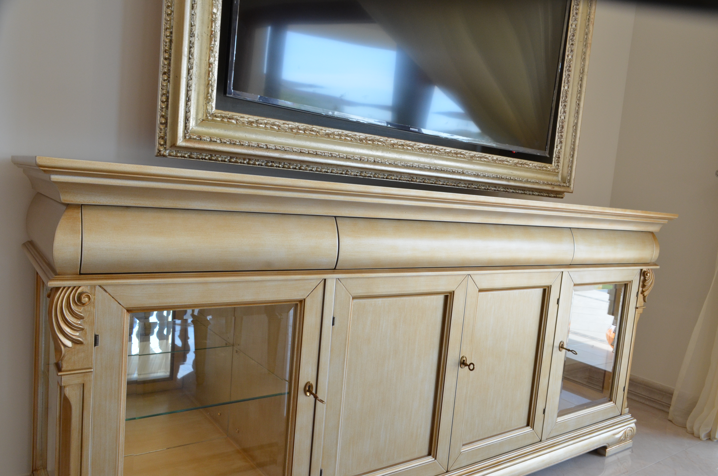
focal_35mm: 27
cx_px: 359
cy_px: 238
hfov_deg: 67.5
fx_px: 537
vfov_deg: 47.7
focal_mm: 18
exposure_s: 1/40
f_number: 11
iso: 640
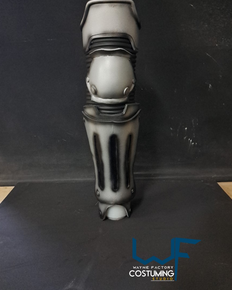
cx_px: 114
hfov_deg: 54.9
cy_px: 134
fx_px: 223
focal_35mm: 26
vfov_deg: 65.9
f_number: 1.8
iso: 399
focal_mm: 5.23
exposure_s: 1/25
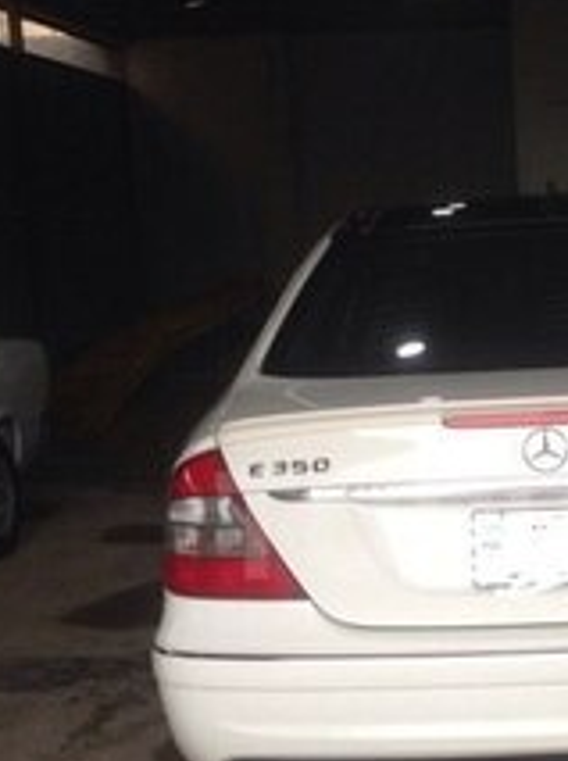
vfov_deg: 25.2
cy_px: 525
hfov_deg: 18.5
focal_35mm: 77
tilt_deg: -7.2
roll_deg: -2.1
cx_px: 582
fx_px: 1690
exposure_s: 1/40
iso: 50
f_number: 2.4
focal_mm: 4.12
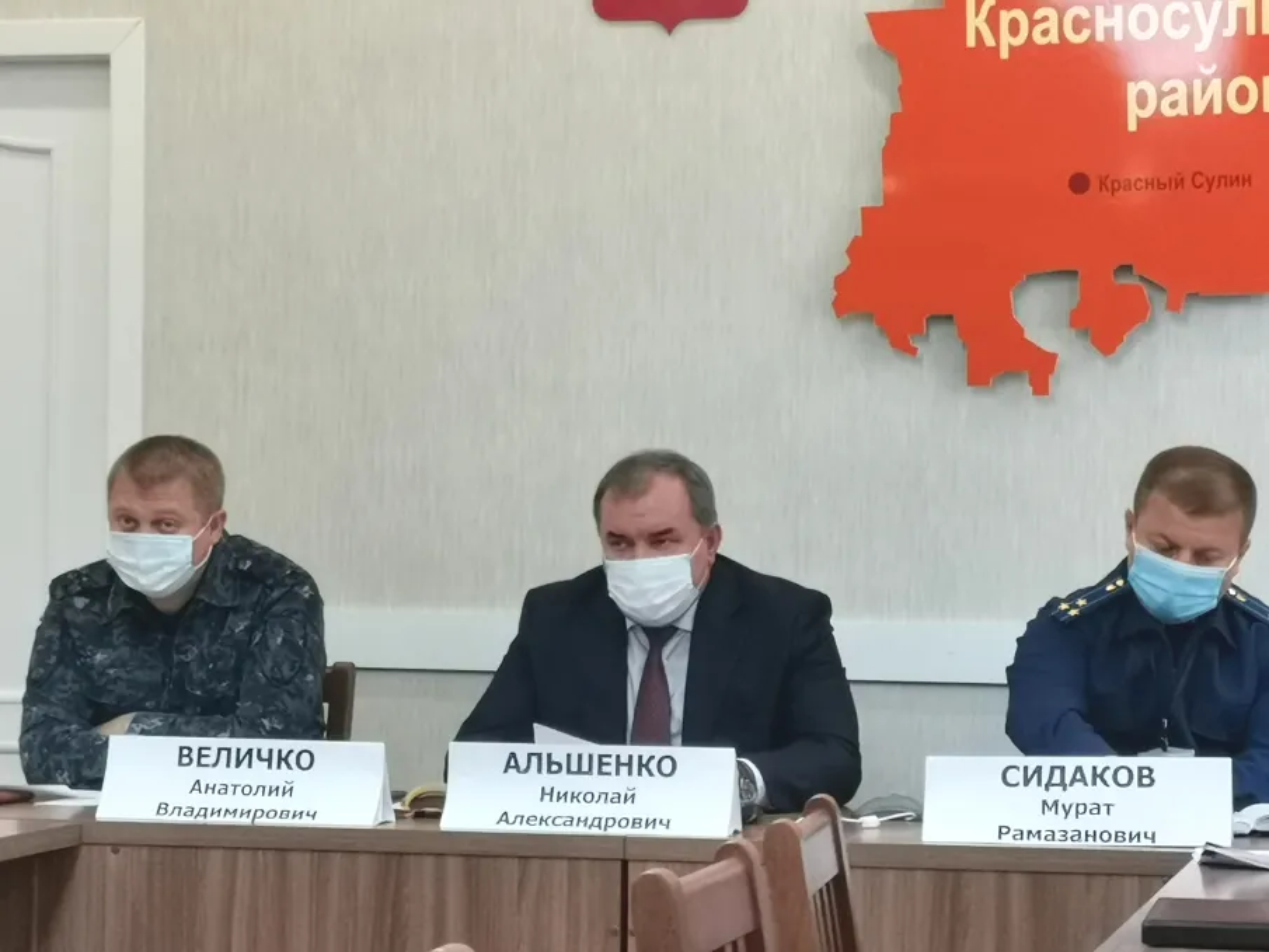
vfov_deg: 14.5
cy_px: 476
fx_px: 3740
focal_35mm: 102
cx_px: 634
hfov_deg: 19.3
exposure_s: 1/100
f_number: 1.8
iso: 160
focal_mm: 4.75
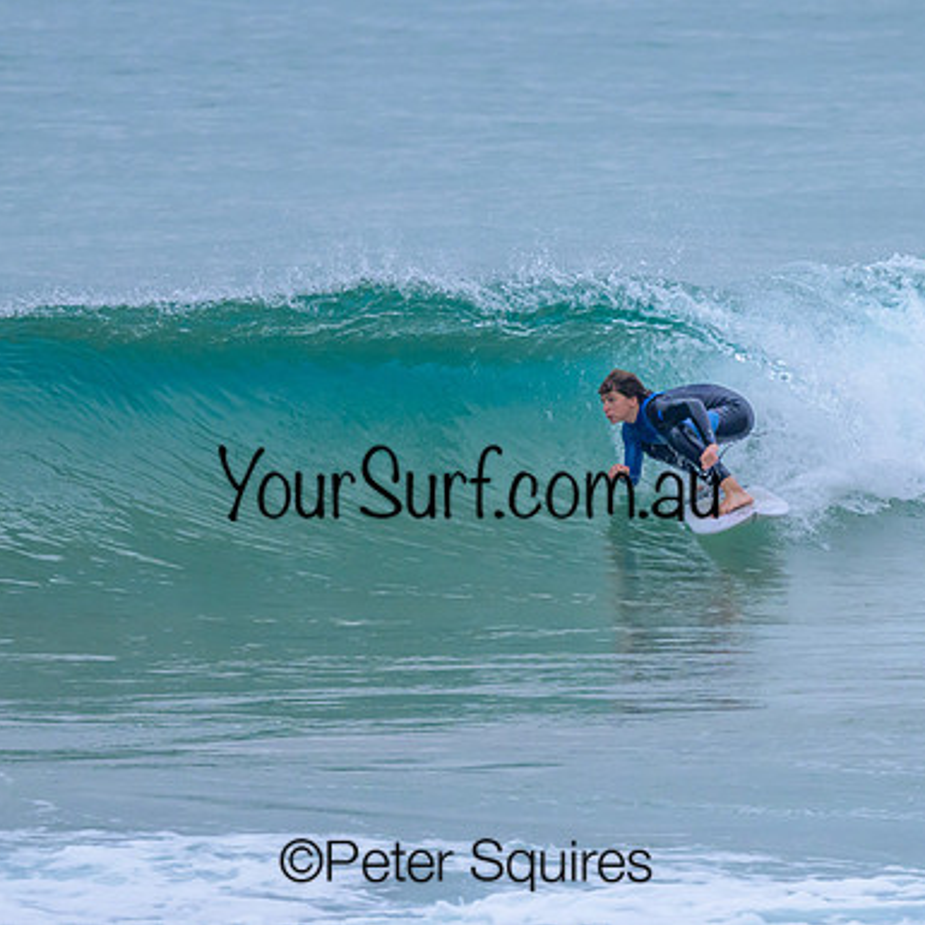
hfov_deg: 1.2
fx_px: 42476
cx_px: 618
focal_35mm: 1405
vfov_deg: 1.2
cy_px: 297
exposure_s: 1/1600
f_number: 6.3
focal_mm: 800
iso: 2200
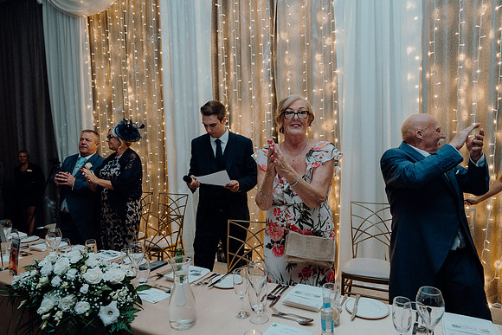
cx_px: 251
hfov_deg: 73.7
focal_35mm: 24
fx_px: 335
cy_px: 168
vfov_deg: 53.2
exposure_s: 1/160
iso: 2500
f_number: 3.5
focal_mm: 24
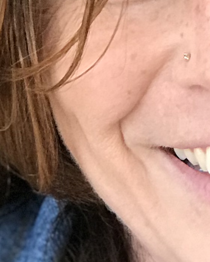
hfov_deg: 4.8
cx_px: 262
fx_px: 2509
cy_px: -15
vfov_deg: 6.0
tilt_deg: -4.3
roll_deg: -4.6
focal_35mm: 323
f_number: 2.8
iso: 100
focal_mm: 6.6
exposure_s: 1/60
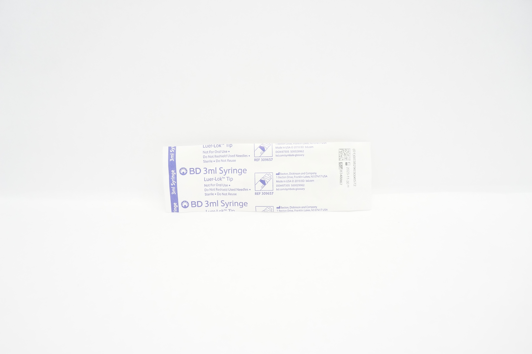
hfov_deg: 67.4
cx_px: 266
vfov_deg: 47.8
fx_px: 399
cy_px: 177
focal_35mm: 27
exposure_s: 1/80
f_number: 5
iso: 800
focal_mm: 18
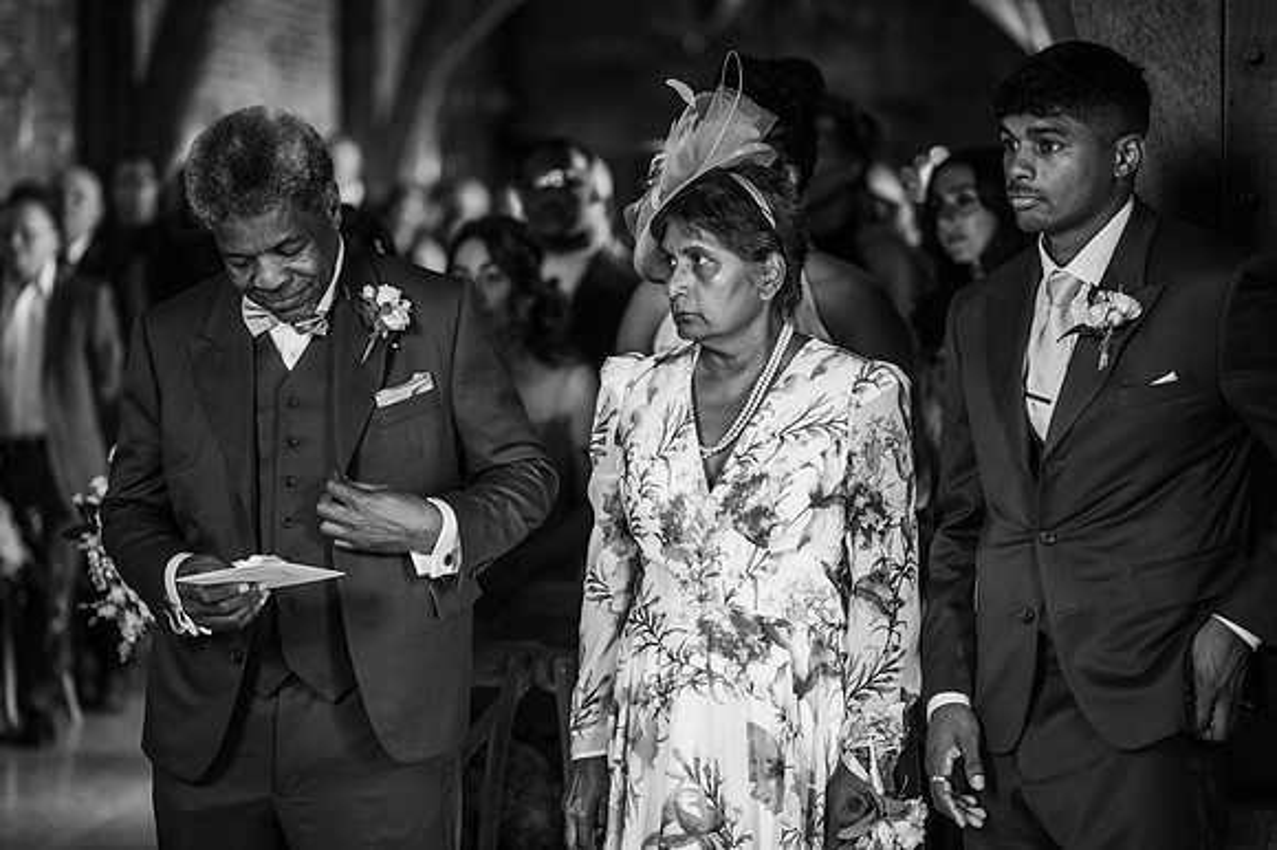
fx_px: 3013
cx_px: 638
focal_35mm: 85
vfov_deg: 16.1
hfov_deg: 23.9
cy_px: 425
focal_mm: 85
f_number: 1.8
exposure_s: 1/200
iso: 320
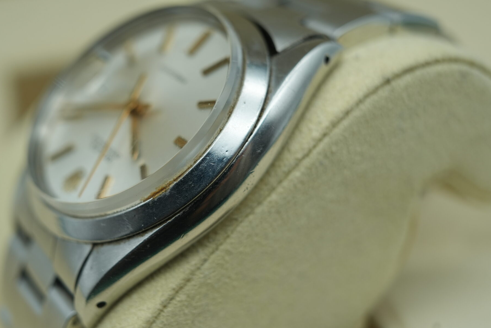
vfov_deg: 27.0
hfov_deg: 39.4
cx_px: 195
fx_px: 682
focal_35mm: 50
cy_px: 168
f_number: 5
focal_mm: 35
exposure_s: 1/250
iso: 400
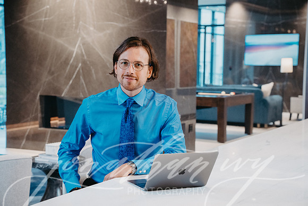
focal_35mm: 68
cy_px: 103
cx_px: 154
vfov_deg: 20.0
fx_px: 582
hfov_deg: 29.6
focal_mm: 68
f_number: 5
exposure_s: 1/100
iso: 1600
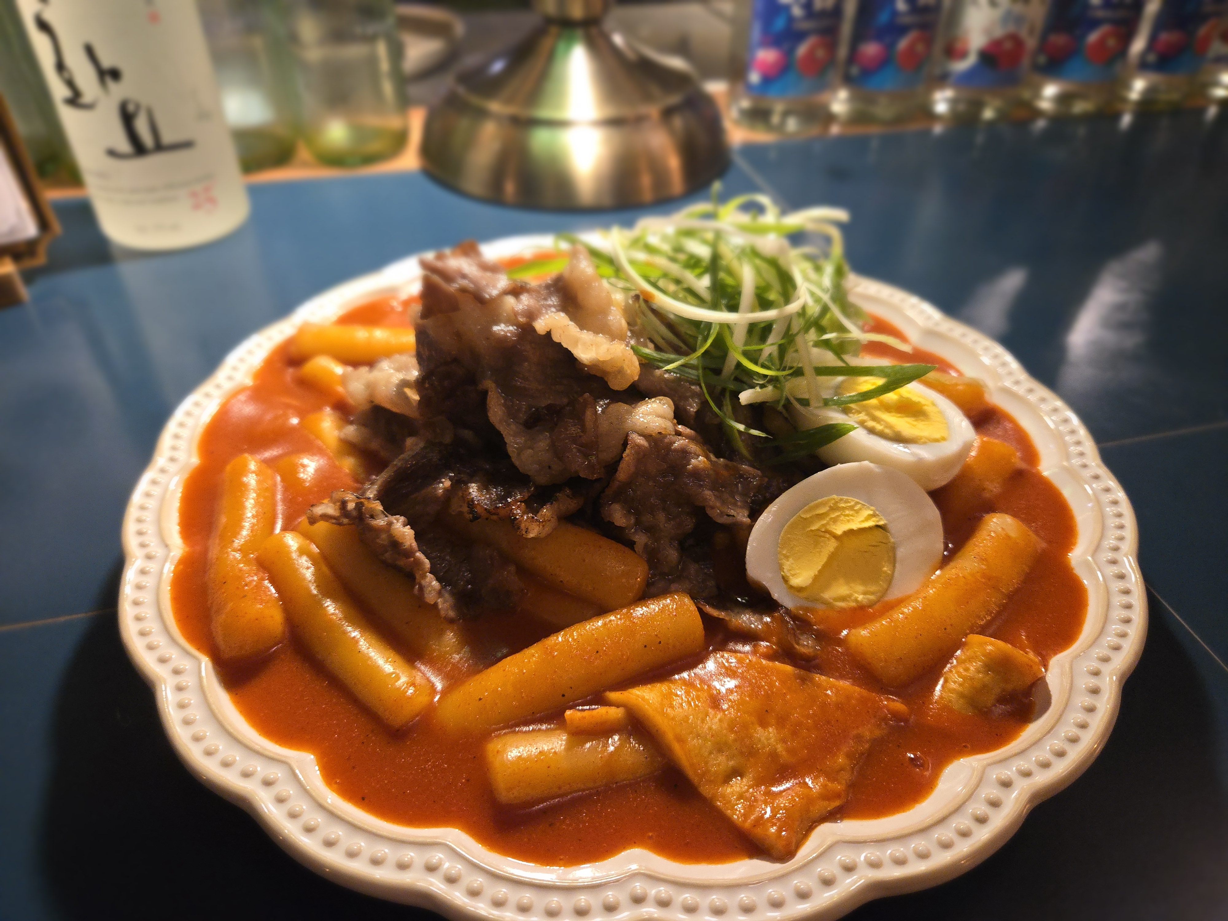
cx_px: 614
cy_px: 460
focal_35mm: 23
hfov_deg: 73.9
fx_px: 816
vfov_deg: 58.9
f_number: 1.8
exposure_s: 1/60
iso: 320
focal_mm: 5.4
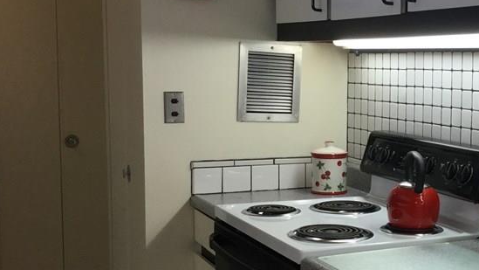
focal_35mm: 63
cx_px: 428
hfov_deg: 31.8
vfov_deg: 19.1
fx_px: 800
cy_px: 158
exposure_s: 1/30
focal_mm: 3.3
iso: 25
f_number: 2.4
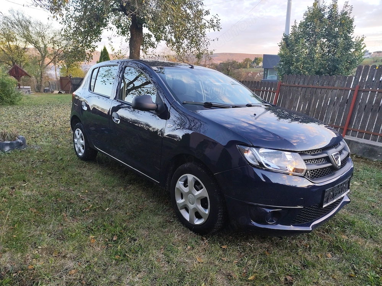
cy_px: 143
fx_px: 254
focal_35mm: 23
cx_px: 191
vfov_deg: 58.9
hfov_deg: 73.9
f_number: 1.65
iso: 131
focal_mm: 6.19
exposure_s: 1/100
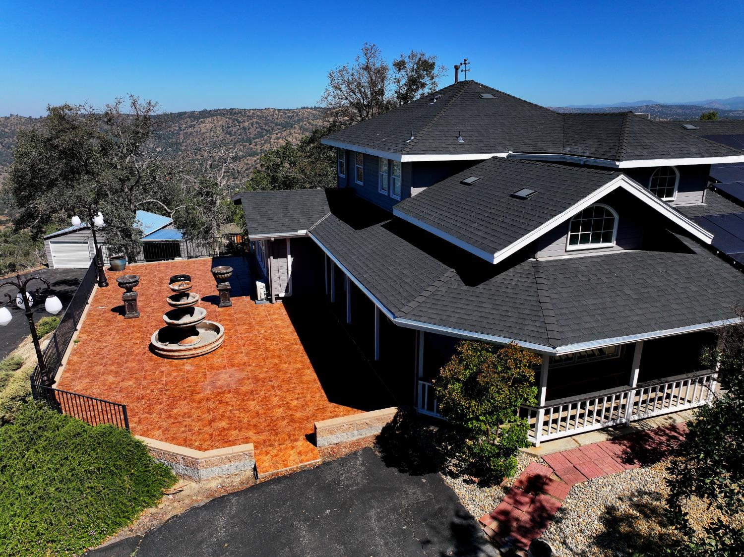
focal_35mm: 24
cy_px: 278
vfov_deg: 56.8
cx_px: 372
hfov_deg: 71.6
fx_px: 516
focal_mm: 12.29
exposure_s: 1/200
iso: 100
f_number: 2.8
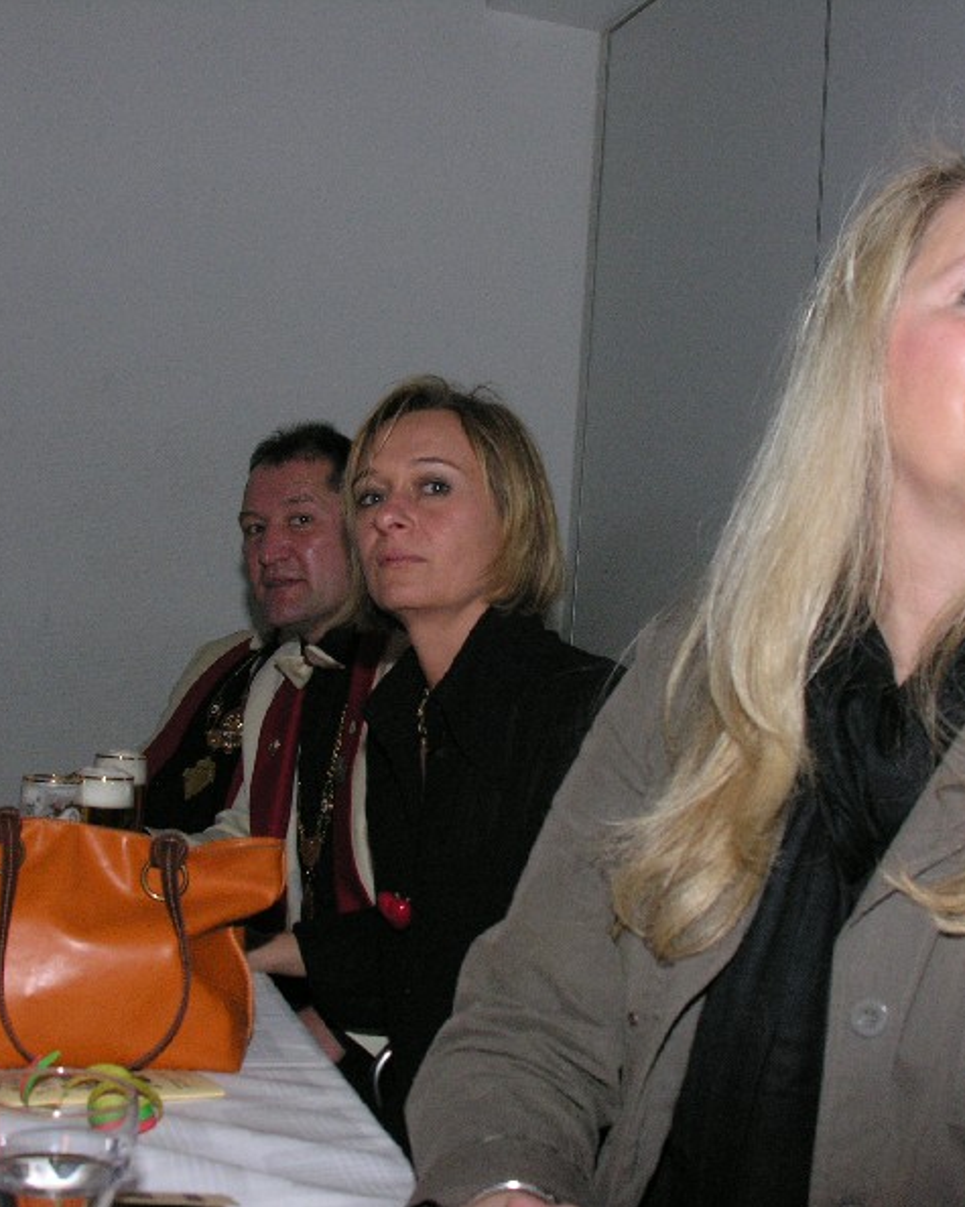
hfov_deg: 32.7
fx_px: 1643
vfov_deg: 40.3
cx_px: 443
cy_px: 606
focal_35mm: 46
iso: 200
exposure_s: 1/60.1
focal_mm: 8.9
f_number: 4
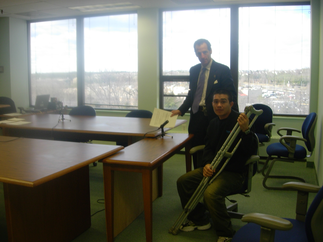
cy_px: 121
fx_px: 355
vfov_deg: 37.7
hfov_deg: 49.0
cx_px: 162
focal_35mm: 38
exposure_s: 1/53.8
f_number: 2.8
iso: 79
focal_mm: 7.8
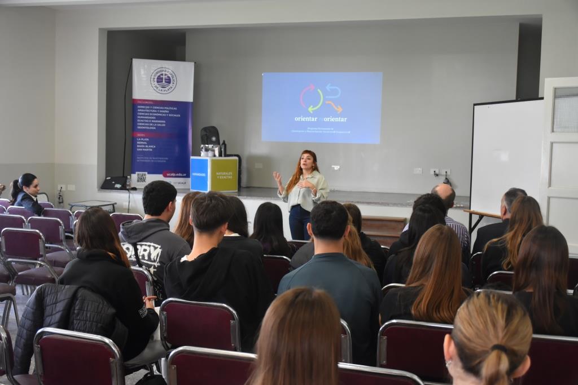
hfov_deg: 43.6
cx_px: 289
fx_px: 723
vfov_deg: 29.9
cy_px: 192
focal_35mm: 45
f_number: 5
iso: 1600
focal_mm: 30
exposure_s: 1/100
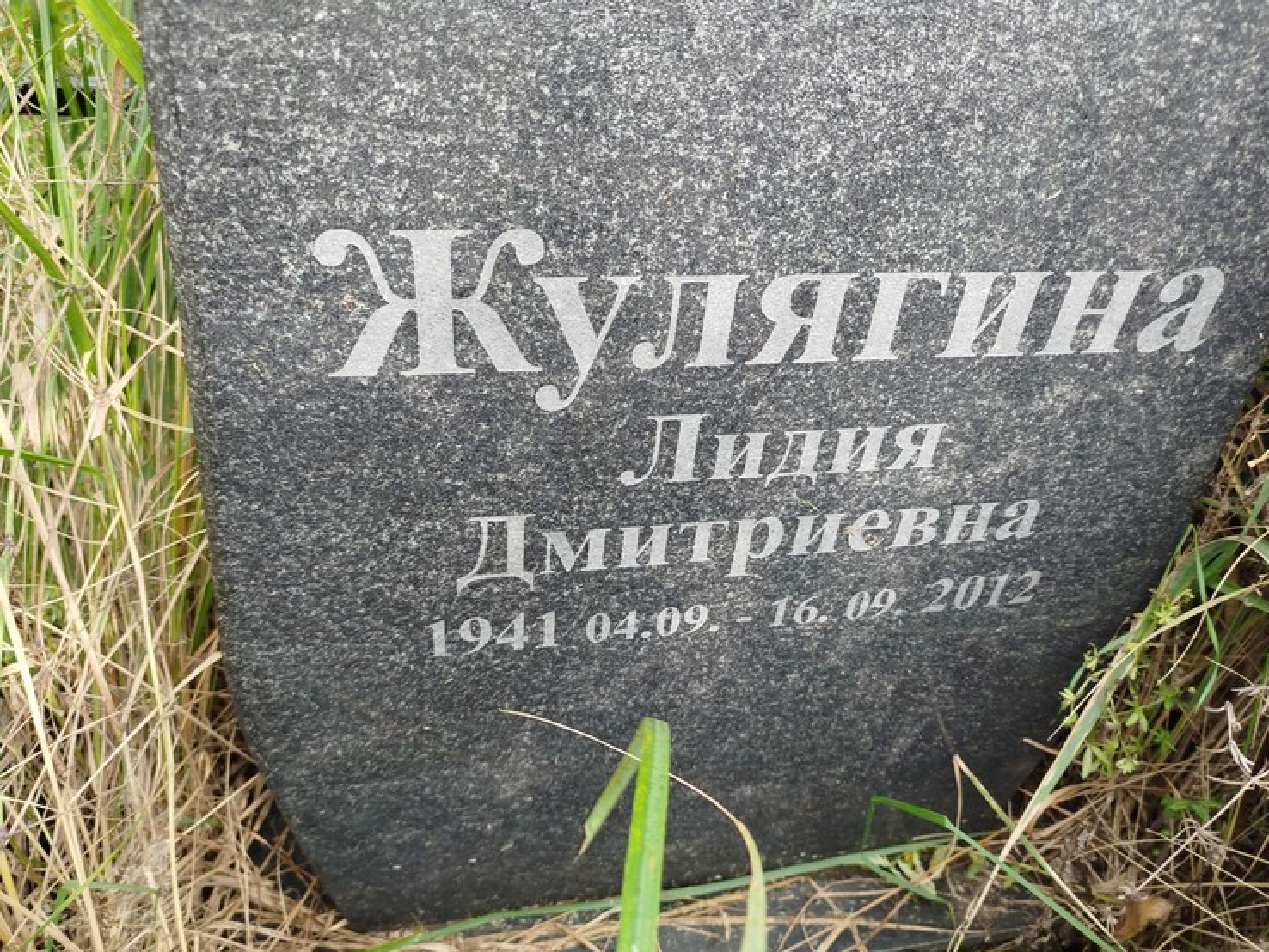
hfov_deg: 67.3
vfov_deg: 53.1
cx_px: 643
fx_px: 953
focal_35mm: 26
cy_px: 459
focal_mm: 5.31
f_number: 1.7
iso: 80
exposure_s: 1/100
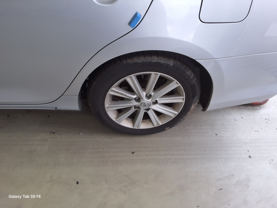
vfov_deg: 49.7
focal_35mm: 28
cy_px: 104
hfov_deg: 63.4
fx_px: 224
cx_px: 138
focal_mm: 2.91
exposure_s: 1/163
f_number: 1.9
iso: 32
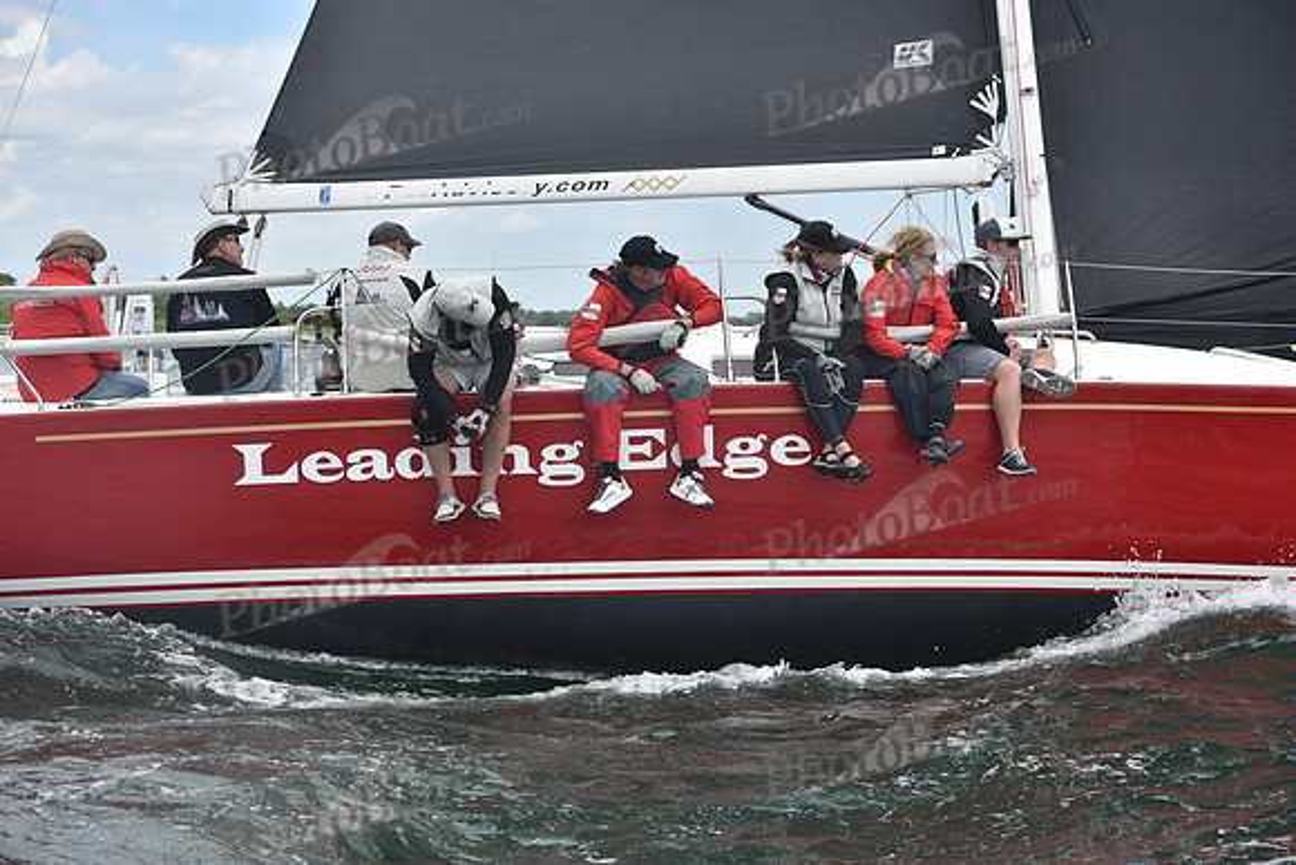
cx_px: 648
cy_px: 432
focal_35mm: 70
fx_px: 2520
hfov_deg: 28.8
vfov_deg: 19.5
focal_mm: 70
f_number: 5.6
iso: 250
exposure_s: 1/1000
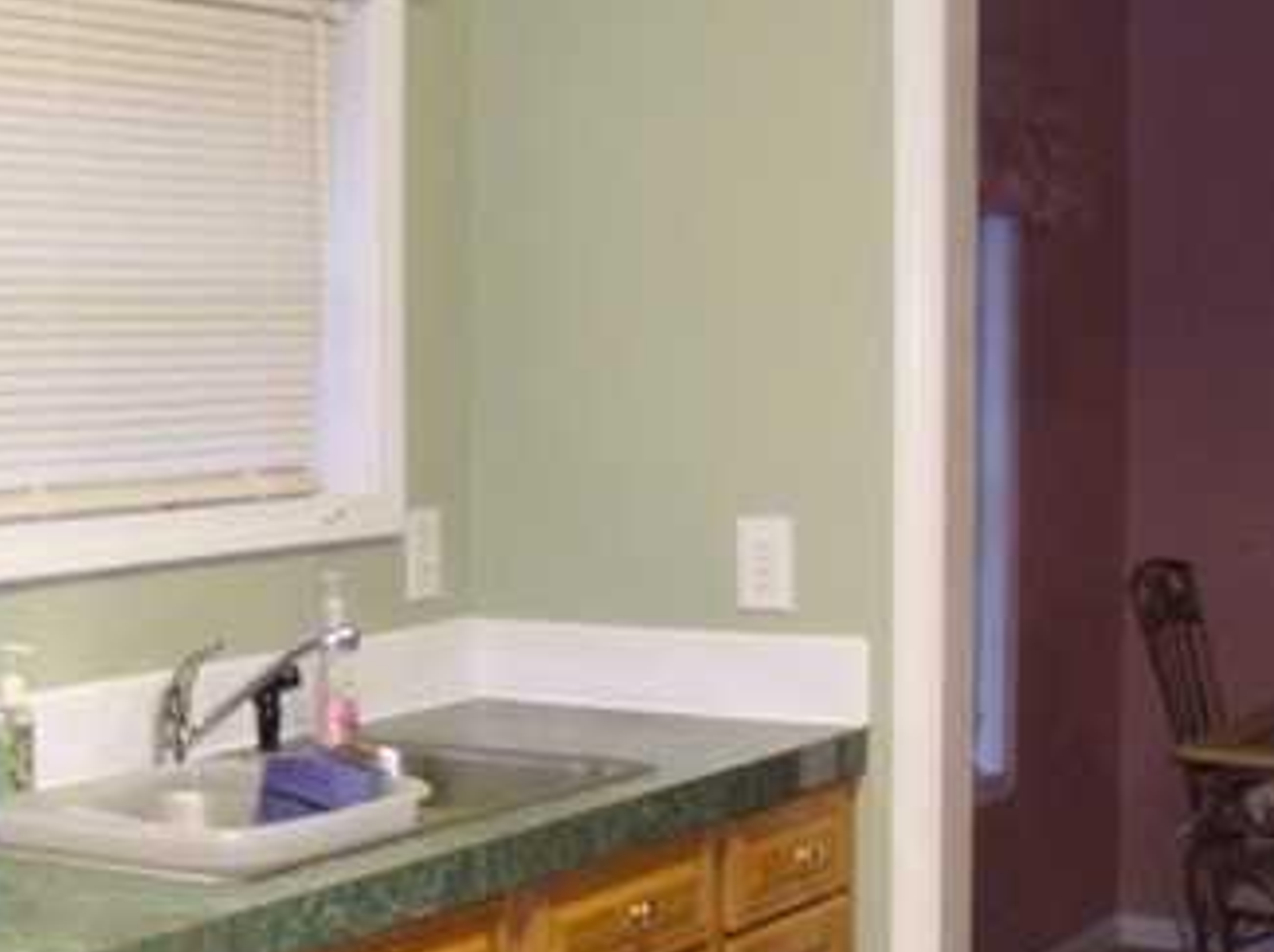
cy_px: 556
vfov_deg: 20.7
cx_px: 580
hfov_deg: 27.4
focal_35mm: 71
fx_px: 2610
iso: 400
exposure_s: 1/10
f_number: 3.6
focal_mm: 6.4
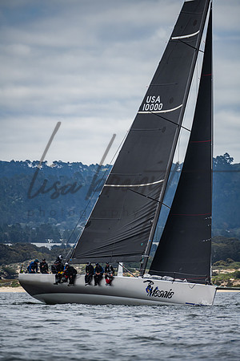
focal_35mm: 400
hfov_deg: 3.4
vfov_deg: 5.2
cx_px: 120
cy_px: 180
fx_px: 4000
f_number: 8
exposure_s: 1/2500
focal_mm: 400
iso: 500
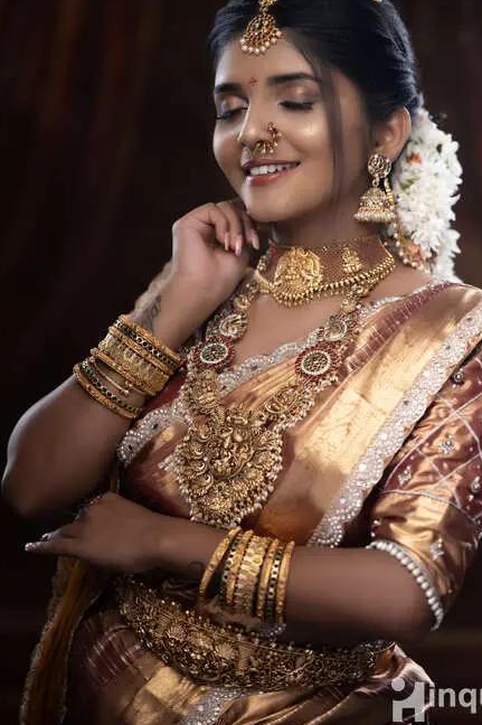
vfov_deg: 19.4
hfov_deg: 13.0
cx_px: 253
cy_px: 292
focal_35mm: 105
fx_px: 2112
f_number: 2
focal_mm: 85
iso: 100
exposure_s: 1/320
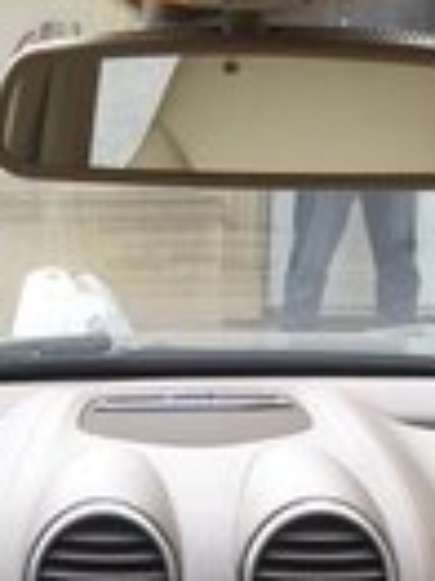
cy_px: 878
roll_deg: +1.9
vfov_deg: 16.3
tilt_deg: -25.9
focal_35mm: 110
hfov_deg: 13.3
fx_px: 1846
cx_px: 13
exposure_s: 1/100
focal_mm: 4.15
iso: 32
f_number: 2.2
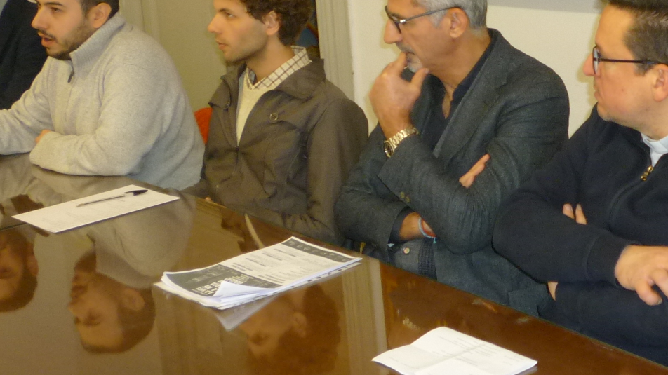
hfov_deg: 30.1
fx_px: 1204
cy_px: 76
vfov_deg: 17.6
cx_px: 559
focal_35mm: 68
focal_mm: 5.2
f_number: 3.3
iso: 160
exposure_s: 1/30
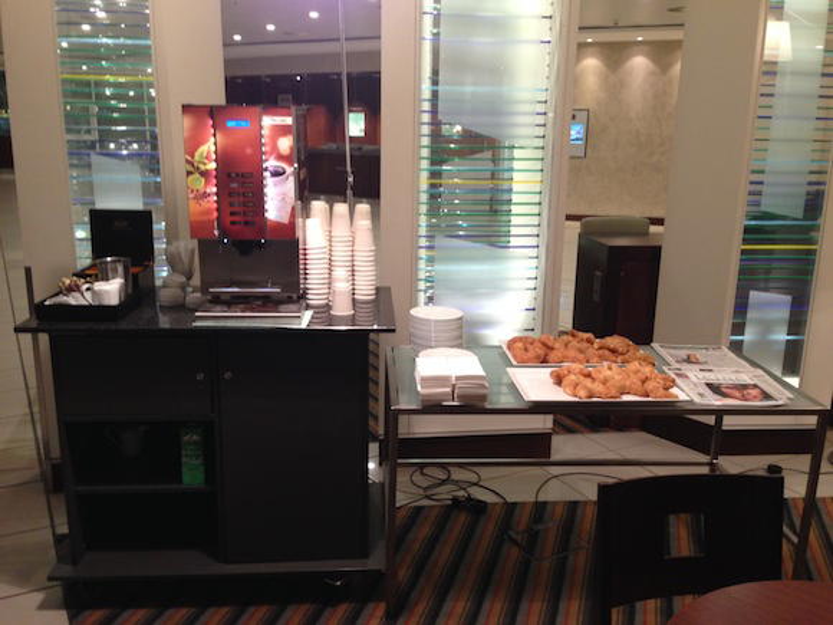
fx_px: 794
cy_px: 312
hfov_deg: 55.4
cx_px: 416
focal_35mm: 33
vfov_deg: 42.9
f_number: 2.4
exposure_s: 1/20
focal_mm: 4.12
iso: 160
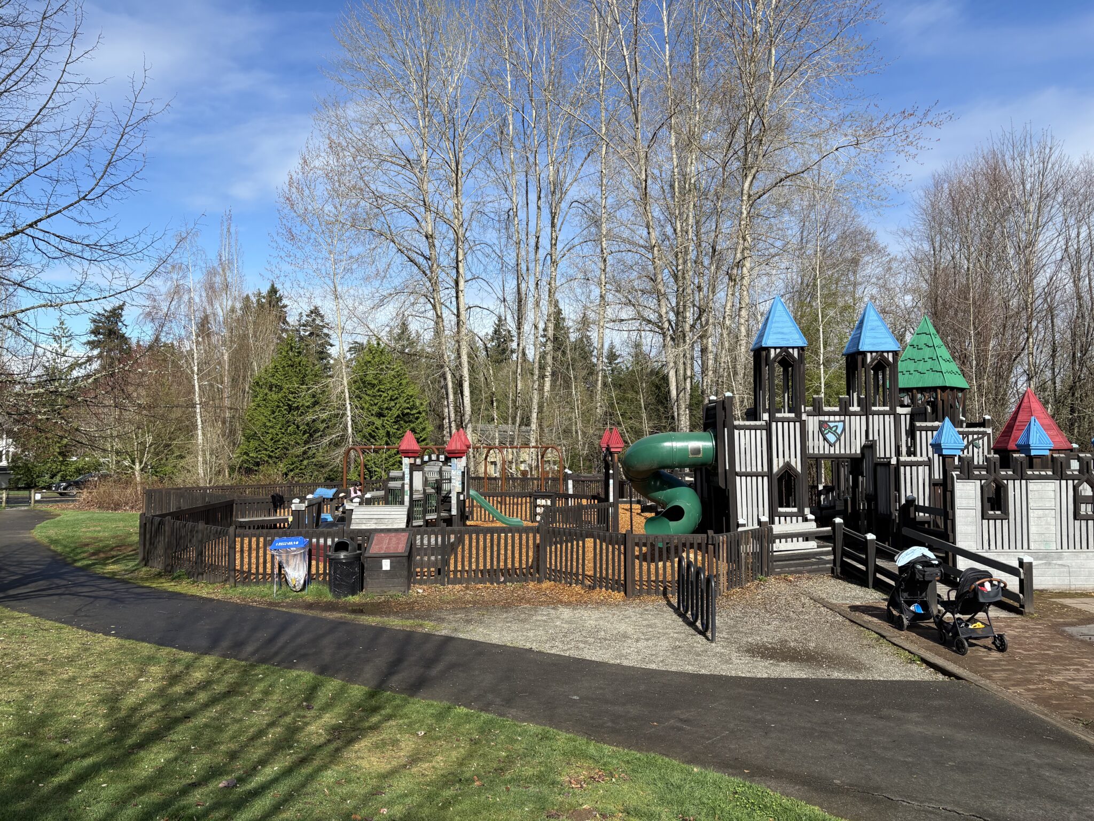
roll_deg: -0.3
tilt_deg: +3.0
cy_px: 410
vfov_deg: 53.1
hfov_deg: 67.3
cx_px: 547
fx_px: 822
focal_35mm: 26
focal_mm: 5.96
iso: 50
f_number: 1.6
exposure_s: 1/2985
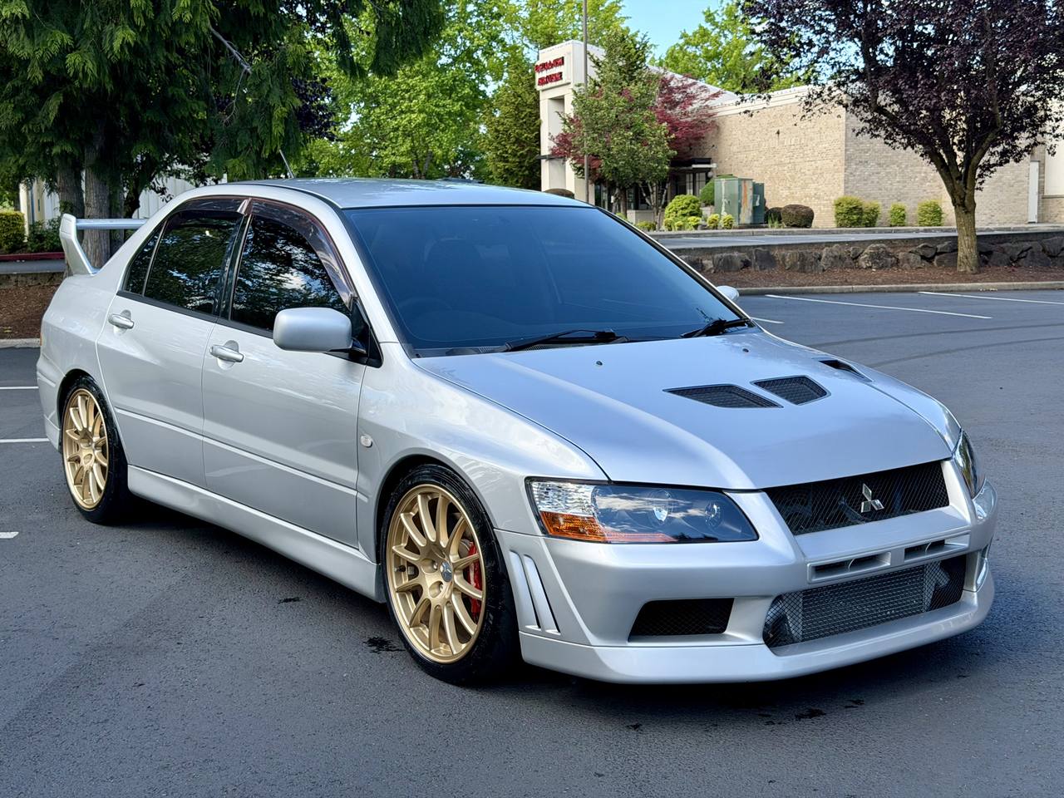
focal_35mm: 48
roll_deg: +1.5
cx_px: 532
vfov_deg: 30.3
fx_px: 1475
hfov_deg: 39.7
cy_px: 399
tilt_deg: -7.6
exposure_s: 1/939
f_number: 1.78
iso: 64
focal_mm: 6.76
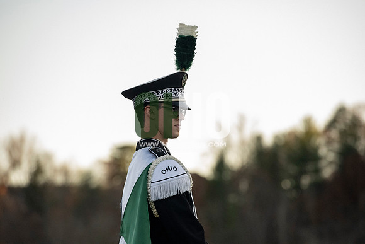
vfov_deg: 6.9
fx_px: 2028
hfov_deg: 10.3
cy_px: 122
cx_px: 182
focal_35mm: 200
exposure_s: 1/5000
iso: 5000
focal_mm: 200
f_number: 4.5
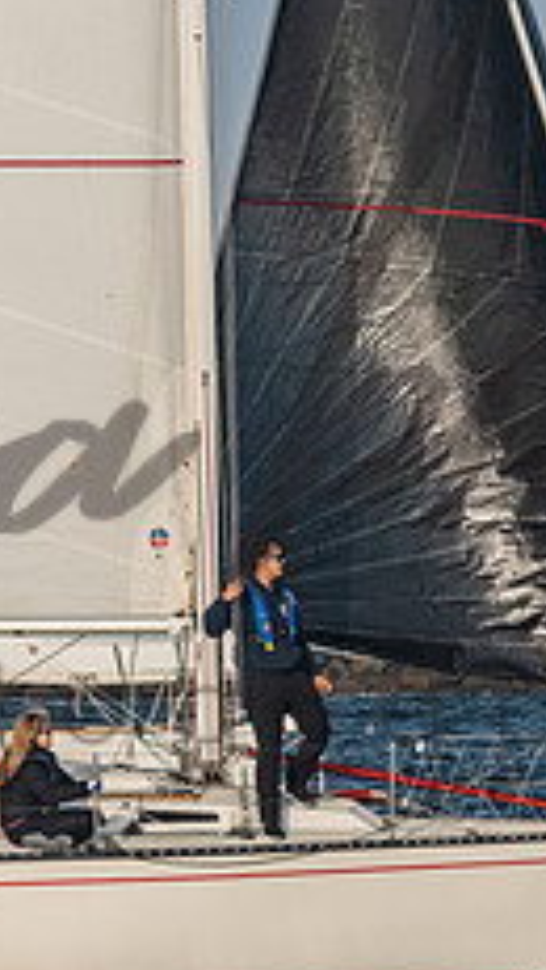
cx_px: 584
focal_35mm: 355
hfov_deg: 3.4
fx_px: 9134
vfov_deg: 6.1
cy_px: 393
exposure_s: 1/1000
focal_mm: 135
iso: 400
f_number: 8
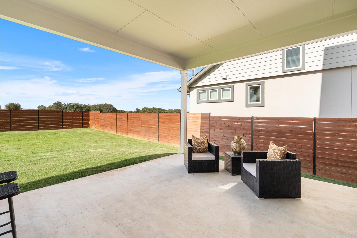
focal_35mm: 16
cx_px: 178
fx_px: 159
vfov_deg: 73.7
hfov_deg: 96.7
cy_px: 119
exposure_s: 1/60
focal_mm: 16
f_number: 10
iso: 320
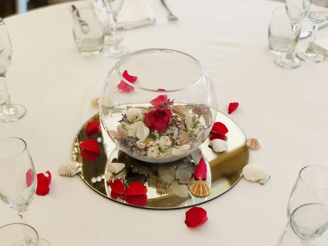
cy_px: 127
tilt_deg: -37.5
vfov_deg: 26.6
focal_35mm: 55
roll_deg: +0.9
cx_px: 157
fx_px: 521
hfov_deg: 34.9
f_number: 2.4
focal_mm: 6
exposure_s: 1/33
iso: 125
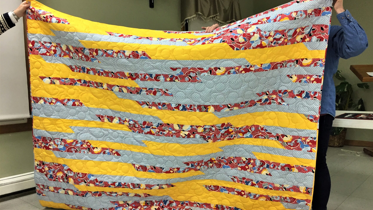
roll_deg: +0.4
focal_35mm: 32
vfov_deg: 36.7
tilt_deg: -3.9
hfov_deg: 61.0
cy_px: 110
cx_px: 188
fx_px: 316
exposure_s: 1/30
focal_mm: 4.15
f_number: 2.2
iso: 50
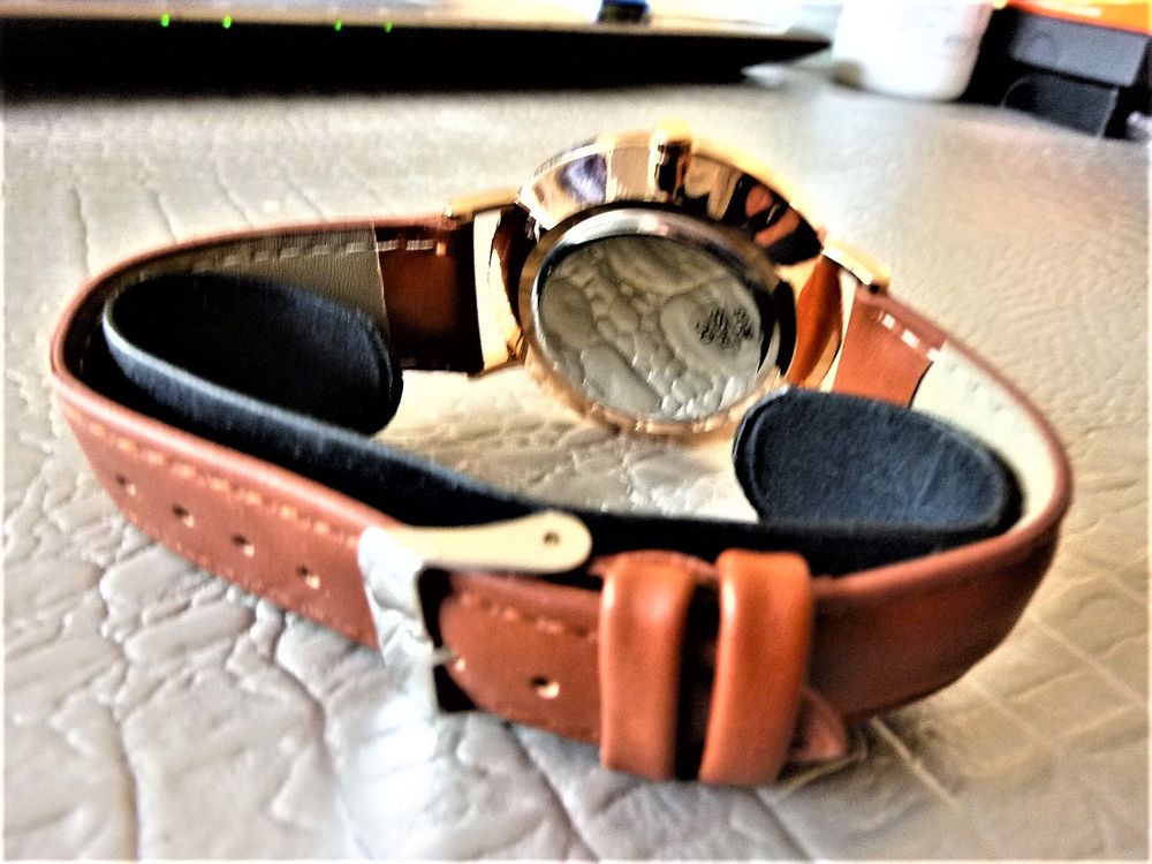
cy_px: 432
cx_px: 576
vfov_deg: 54.9
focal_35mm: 25
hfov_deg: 69.4
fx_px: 832
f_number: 3.3
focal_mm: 4.5
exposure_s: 1/20
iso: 400
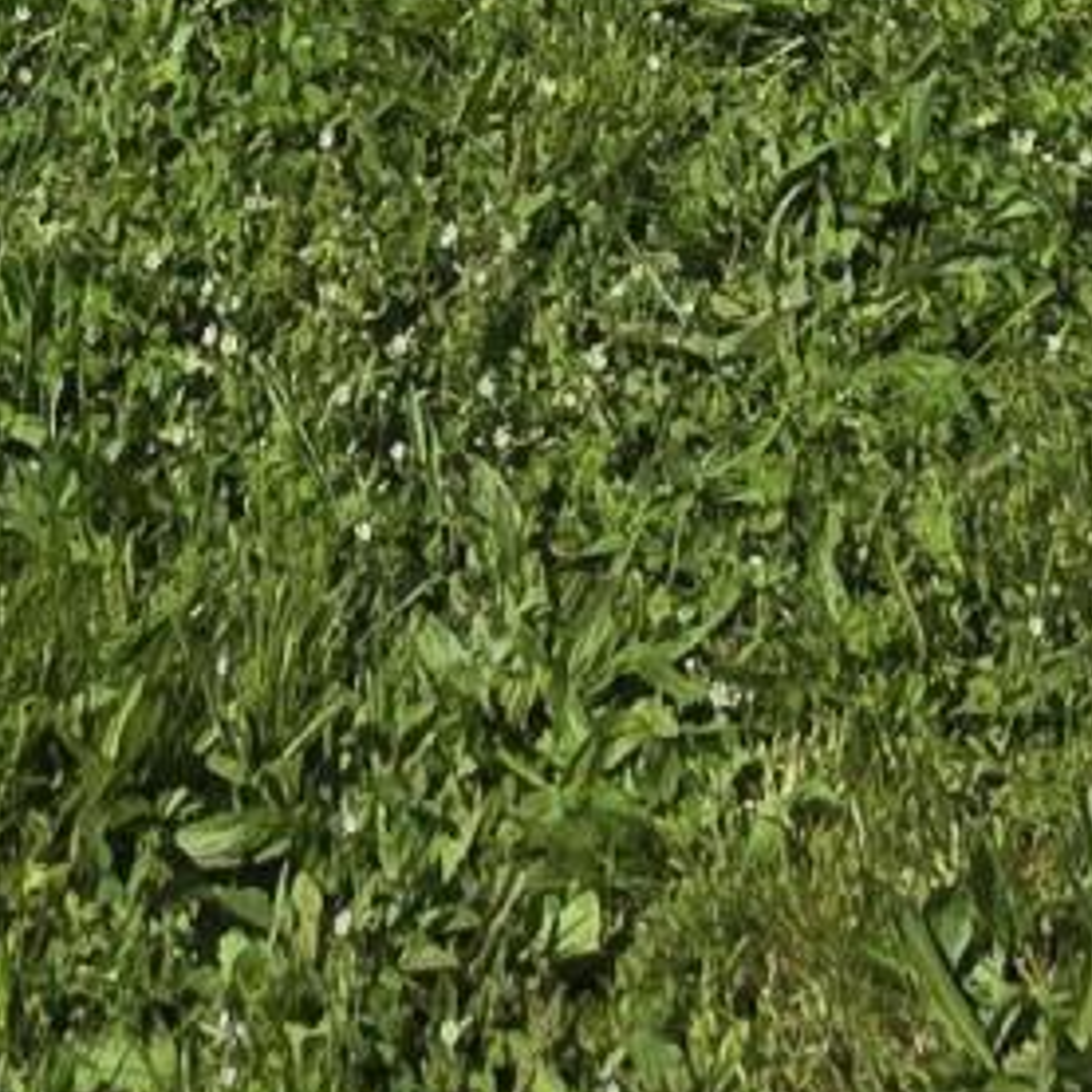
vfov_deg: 11.1
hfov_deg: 20.9
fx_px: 2962
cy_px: -2290
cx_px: 481
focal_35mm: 83
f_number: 2.2
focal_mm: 2.2
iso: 50
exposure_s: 1/2921
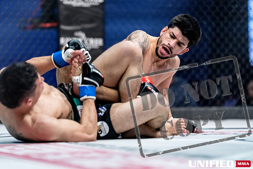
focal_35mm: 150
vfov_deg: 9.2
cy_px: 84
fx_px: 1054
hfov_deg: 13.7
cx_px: 126
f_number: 2
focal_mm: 150
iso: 3200
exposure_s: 1/1250
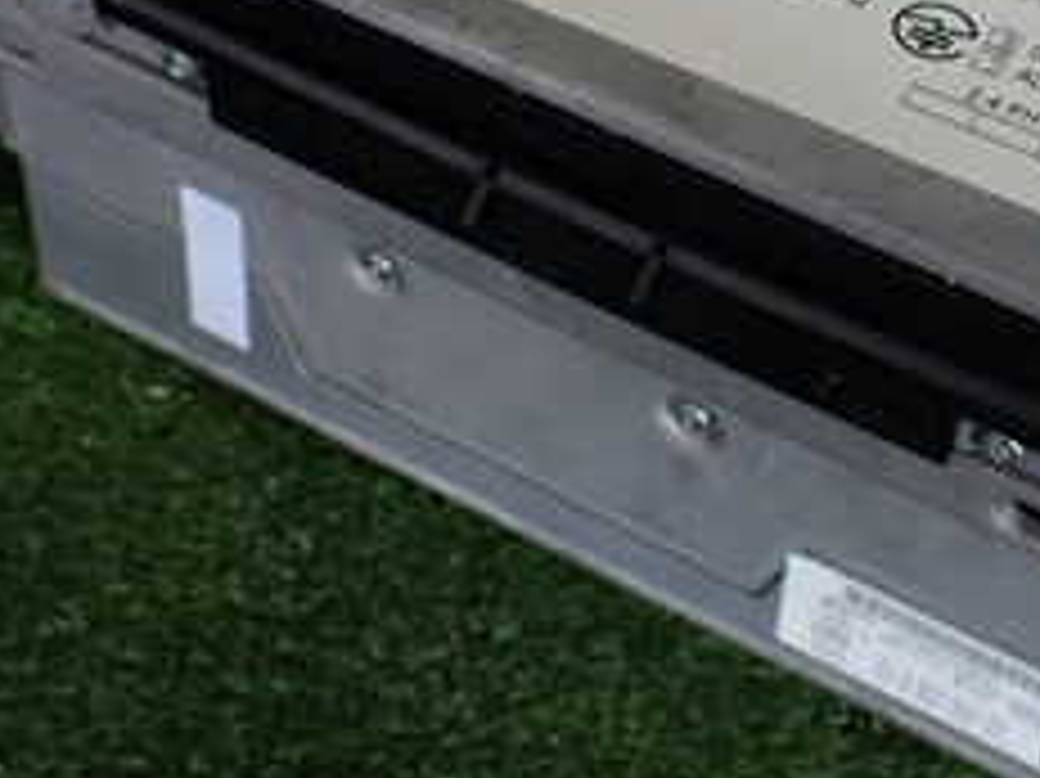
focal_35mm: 78
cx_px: 648
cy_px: 157
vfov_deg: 18.7
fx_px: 2342
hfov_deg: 25.0
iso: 250
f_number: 2.3
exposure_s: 1/125
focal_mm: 5.4
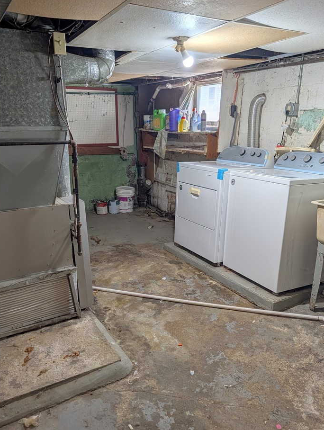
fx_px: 336
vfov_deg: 65.2
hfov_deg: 51.4
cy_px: 229
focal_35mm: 27
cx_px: 145
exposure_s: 1/120
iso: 29
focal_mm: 6.9
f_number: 1.68
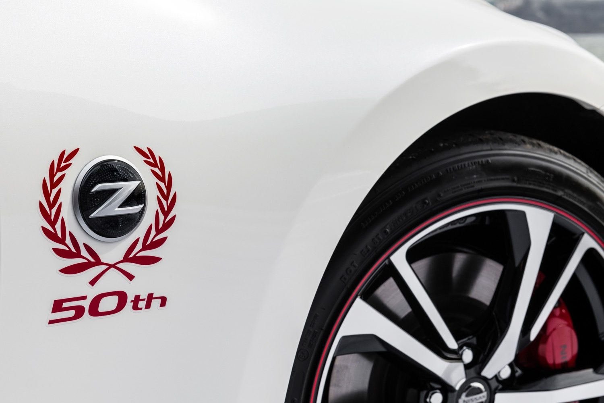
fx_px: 1007
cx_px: 302
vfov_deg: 22.6
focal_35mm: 60
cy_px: 202
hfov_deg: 33.4
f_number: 10
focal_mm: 60
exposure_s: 1/125
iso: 250
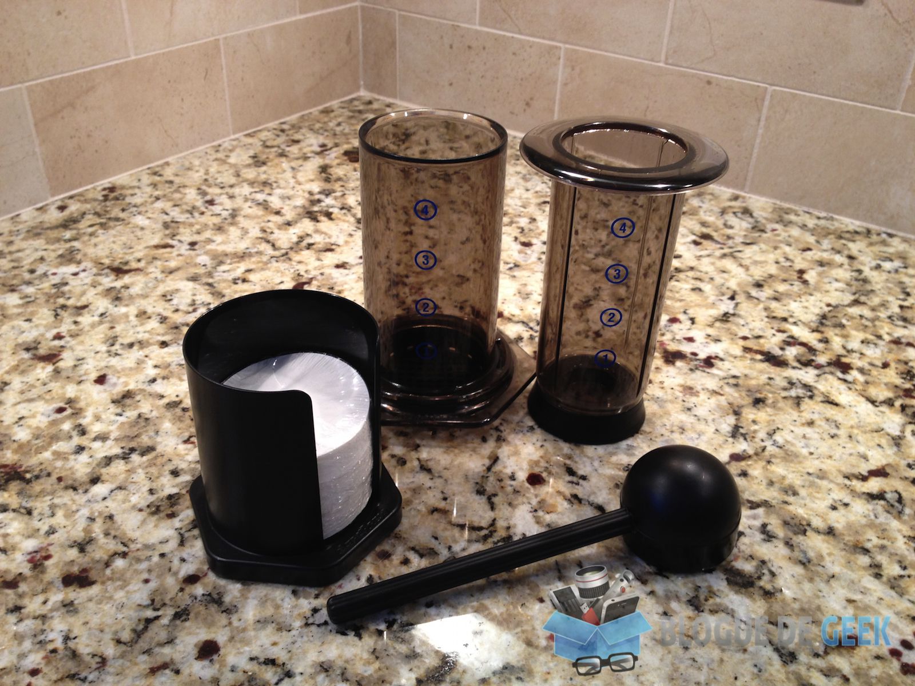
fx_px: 925
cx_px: 458
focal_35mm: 35
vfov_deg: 40.7
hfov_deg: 52.6
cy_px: 343
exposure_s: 1/24
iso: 64
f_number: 2.4
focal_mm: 4.28
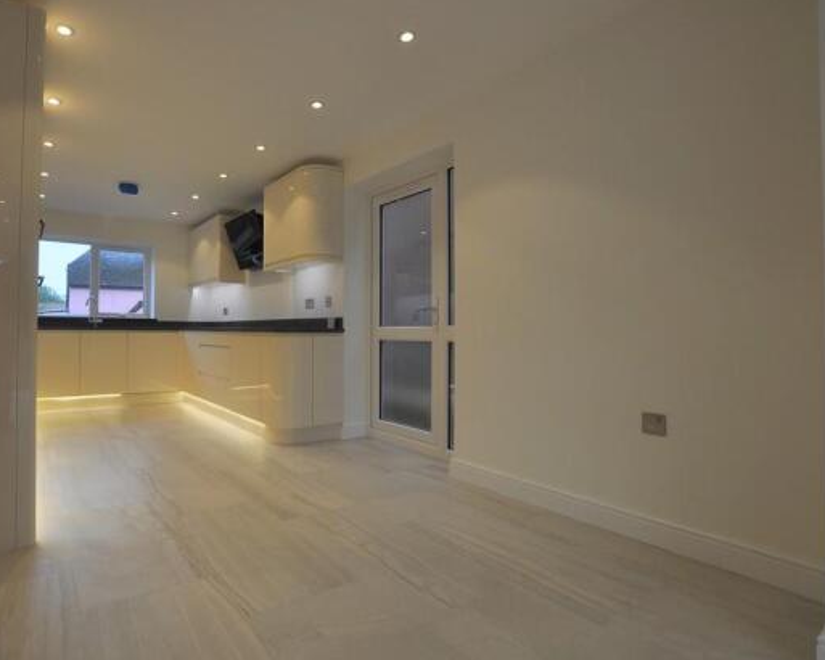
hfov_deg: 84.5
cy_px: 316
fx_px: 439
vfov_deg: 73.7
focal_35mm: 18
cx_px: 304
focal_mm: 10
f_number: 5
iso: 400
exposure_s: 1/100
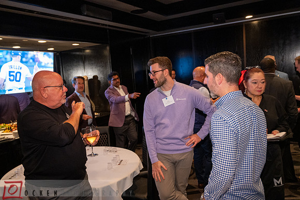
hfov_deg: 62.0
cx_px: 150
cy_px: 100
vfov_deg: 43.6
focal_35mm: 30
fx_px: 250
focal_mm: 30
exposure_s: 1/60
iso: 5000
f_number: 4
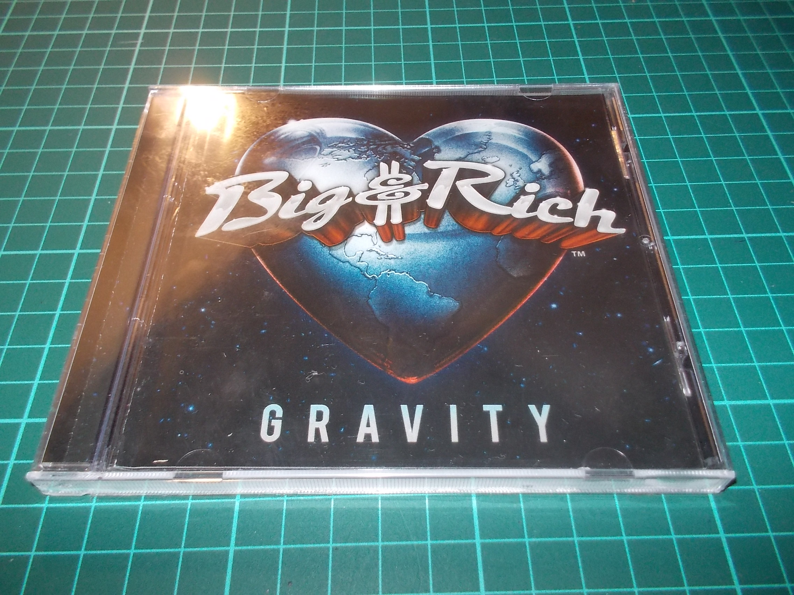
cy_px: 298
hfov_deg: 61.7
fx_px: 665
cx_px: 397
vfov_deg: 48.2
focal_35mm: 29
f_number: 3.3
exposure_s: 1/30
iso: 200
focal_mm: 4.1
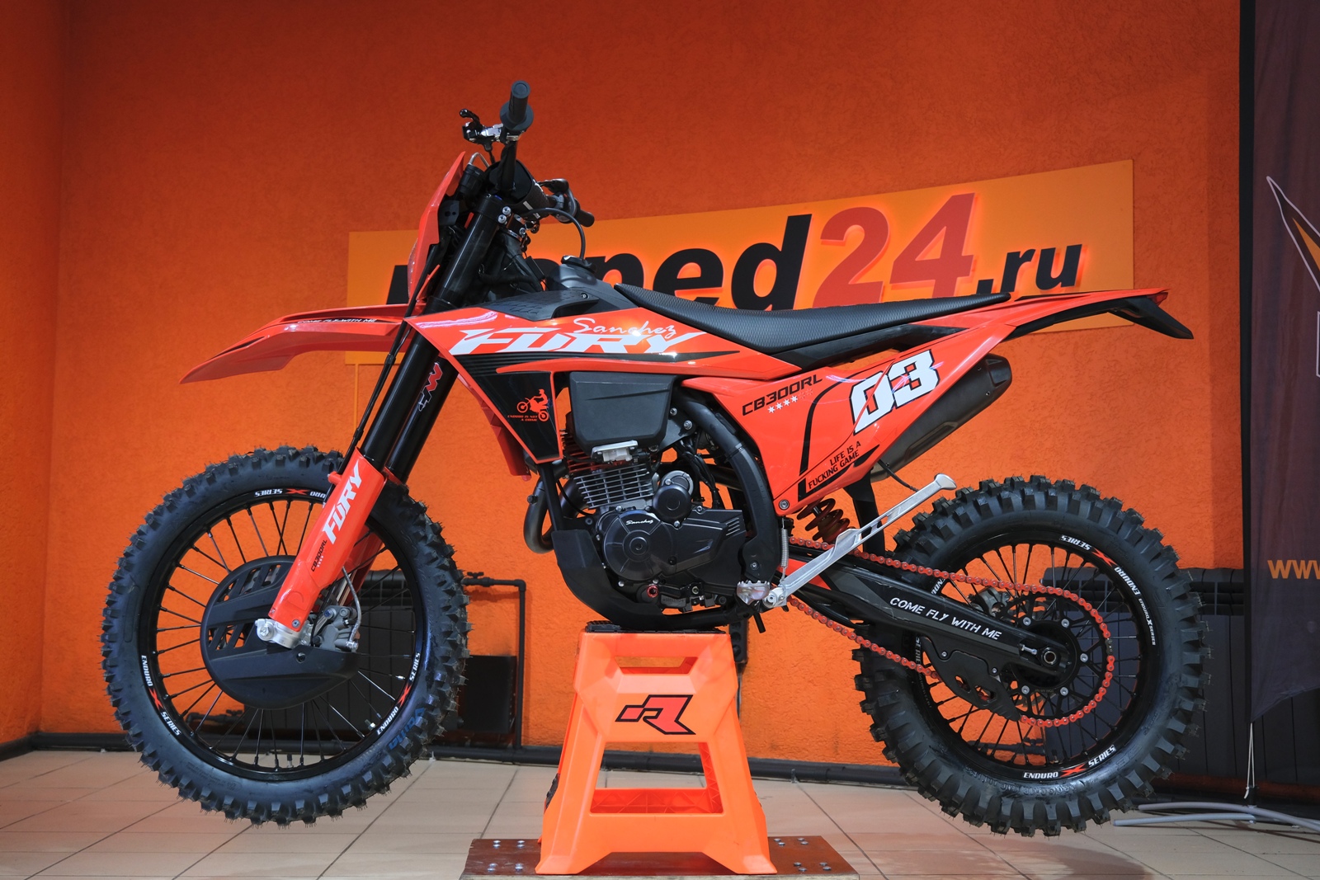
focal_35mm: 41
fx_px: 1503
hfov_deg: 47.4
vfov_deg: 32.6
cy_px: 440
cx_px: 660
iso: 1250
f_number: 4
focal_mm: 27.5
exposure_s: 1/100
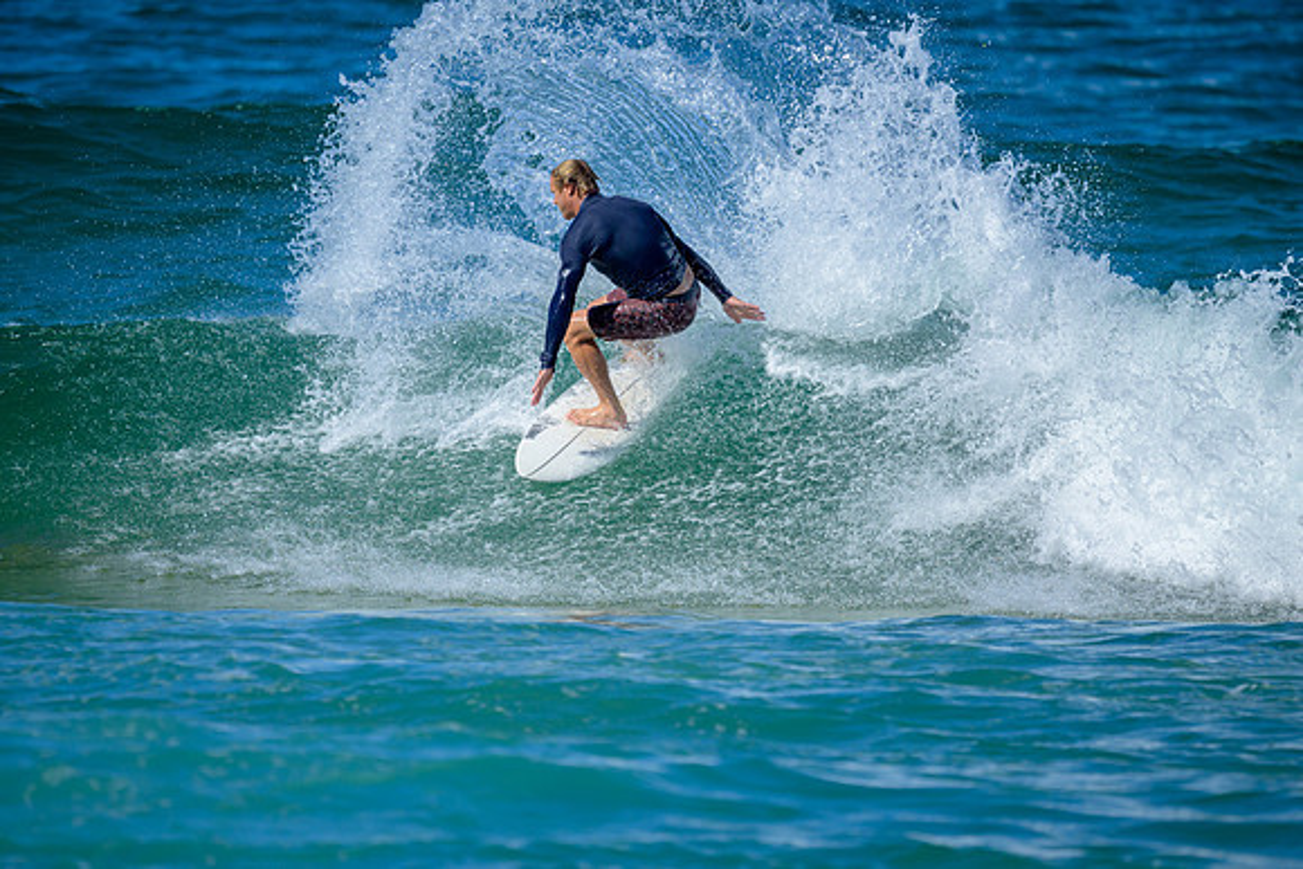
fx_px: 28961
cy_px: 434
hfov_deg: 2.6
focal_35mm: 800
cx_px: 652
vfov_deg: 1.7
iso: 320
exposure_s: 1/2500
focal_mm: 800
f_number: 6.3
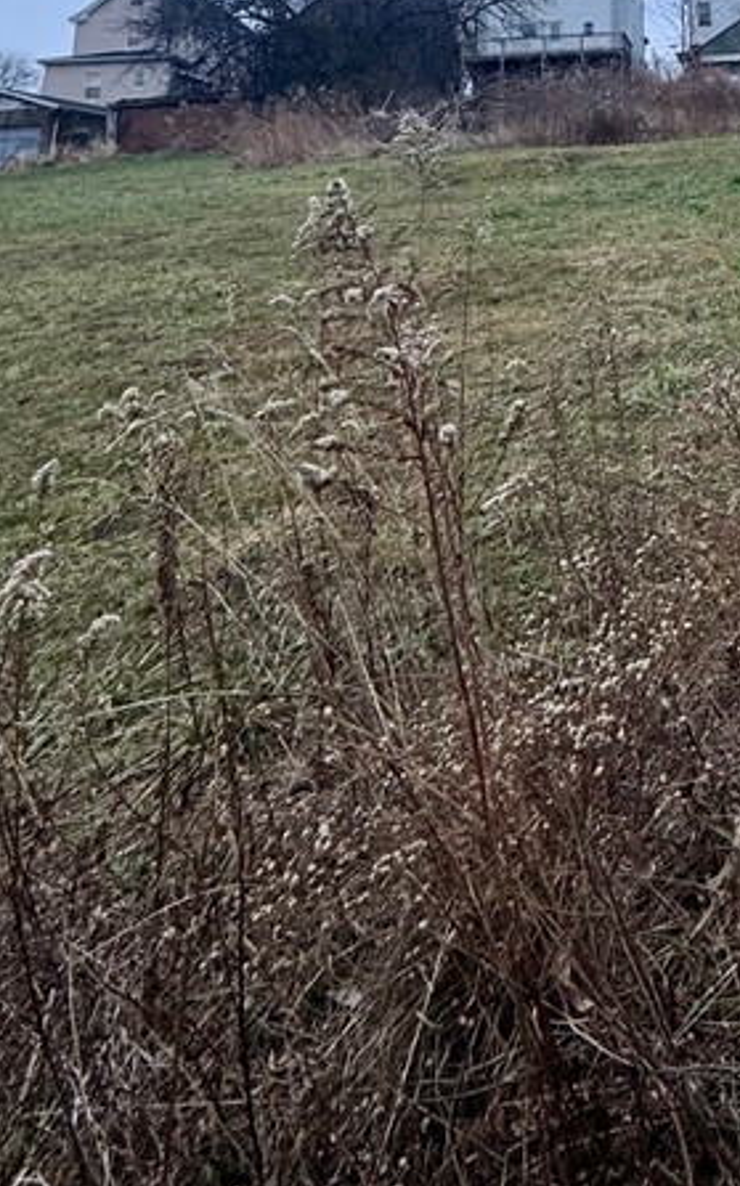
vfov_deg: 46.1
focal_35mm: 34
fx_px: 1098
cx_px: 801
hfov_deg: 32.9
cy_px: -37
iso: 80
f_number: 2.2
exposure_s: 1/99
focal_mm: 2.22
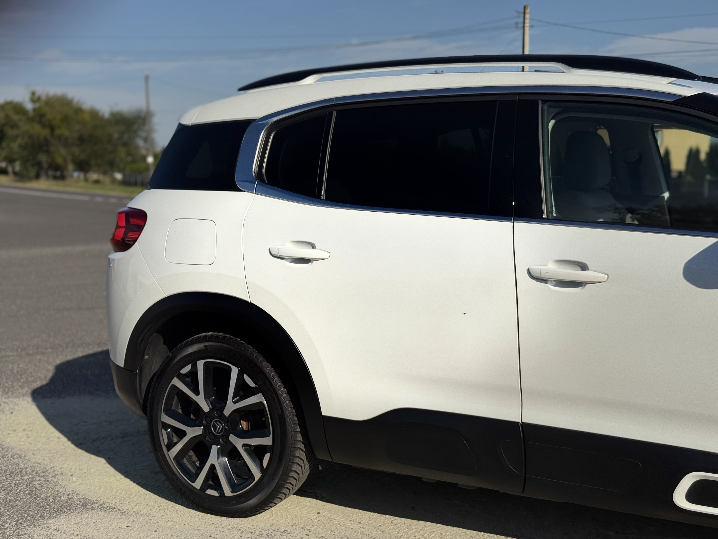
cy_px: 270
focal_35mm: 48
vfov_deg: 30.3
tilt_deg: -6.3
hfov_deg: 39.7
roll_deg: -0.2
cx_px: 359
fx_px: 996
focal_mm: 6.76
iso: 50
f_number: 1.78
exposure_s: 1/20000
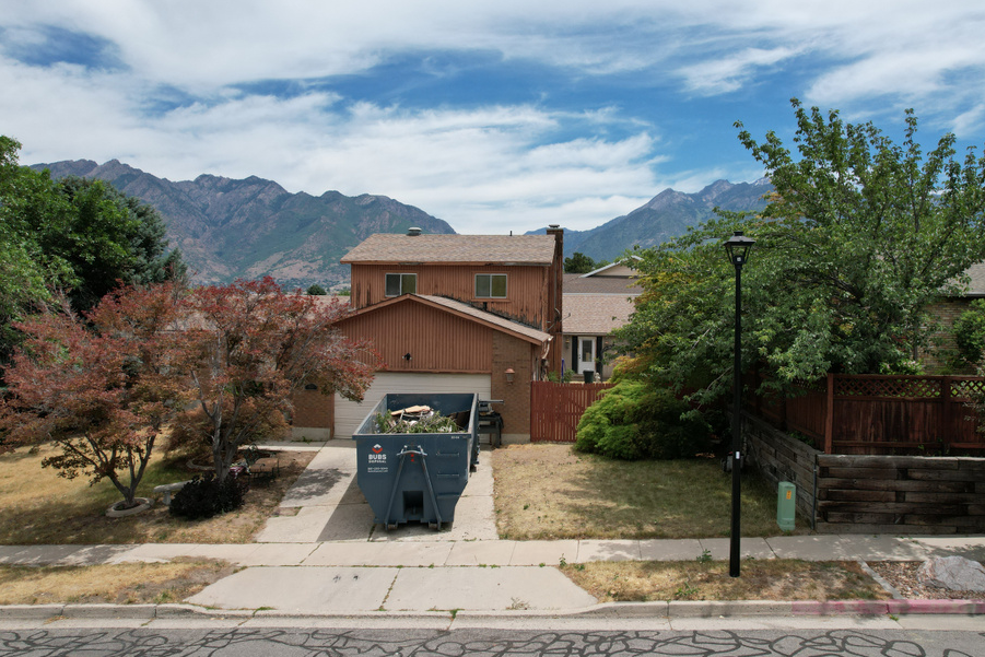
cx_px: 524
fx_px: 684
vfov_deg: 51.3
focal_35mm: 25
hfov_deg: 71.4
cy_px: 314
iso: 120
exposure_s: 1/3000
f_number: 2.8
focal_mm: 8.38
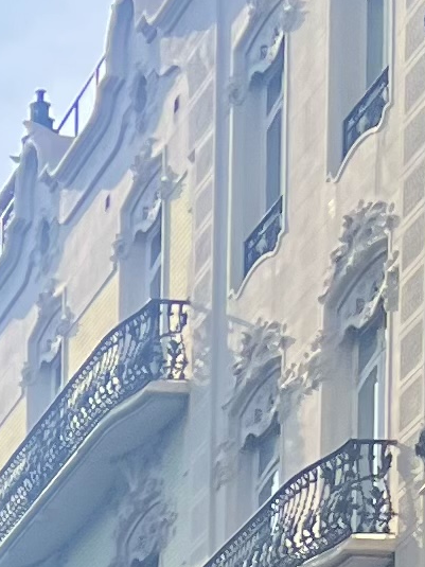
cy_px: 1658
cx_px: -661
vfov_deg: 8.5
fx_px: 3210
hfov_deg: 7.1
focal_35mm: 196
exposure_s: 1/1600
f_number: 1.6
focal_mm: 5.1
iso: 50
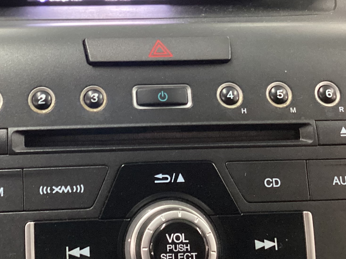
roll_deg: -1.9
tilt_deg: -22.3
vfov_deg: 21.0
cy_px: 38
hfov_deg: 27.9
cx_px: 105
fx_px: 690
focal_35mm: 69
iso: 400
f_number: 2.4
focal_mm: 3.3
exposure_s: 1/33
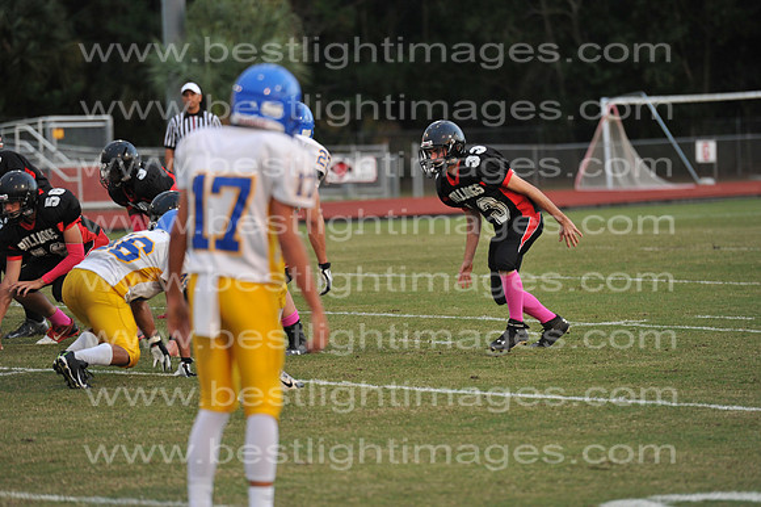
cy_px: 254
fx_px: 4225
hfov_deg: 10.3
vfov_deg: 6.9
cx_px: 380
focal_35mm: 200
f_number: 3.5
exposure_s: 1/400
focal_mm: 200
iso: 1250
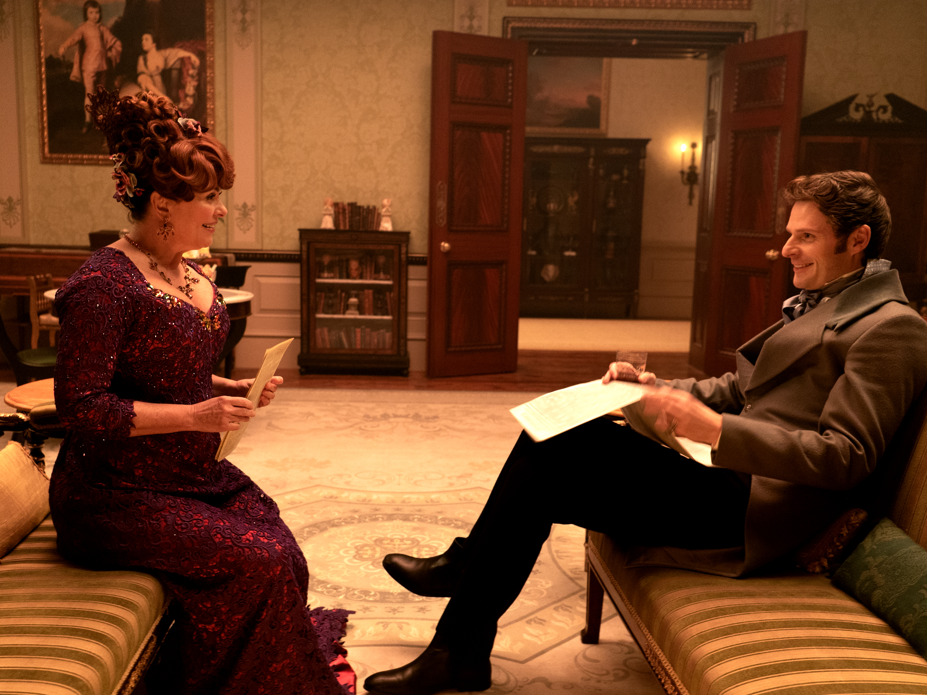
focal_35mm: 35
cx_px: 444
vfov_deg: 40.7
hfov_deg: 52.6
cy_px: 350
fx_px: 937
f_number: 4
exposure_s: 1/30
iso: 2500
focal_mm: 32
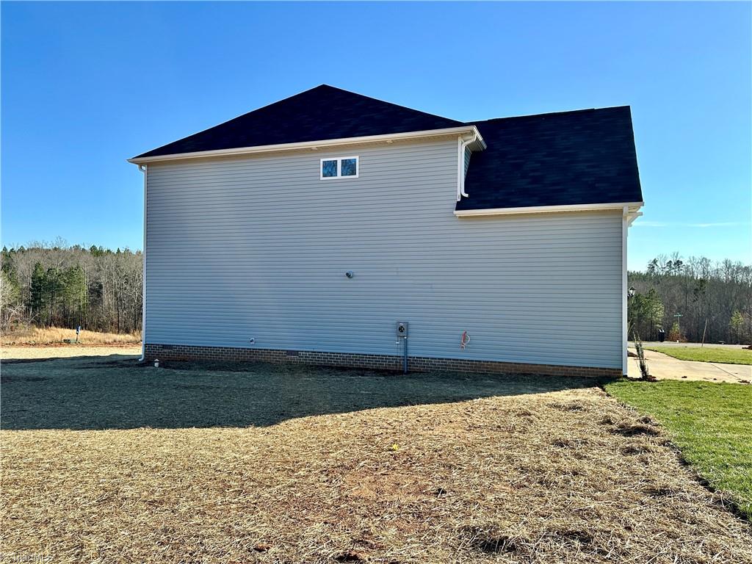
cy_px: 282
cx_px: 376
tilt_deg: +3.0
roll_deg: -0.8
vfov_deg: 56.8
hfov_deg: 71.6
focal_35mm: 24
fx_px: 521
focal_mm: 6.86
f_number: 1.78
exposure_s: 1/2967
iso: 80
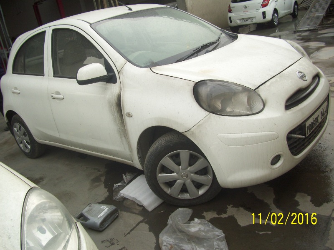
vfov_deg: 41.8
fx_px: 328
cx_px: 167
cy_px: 125
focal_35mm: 34
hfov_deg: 54.0
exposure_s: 1/400
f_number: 2.9
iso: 80
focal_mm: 5.7
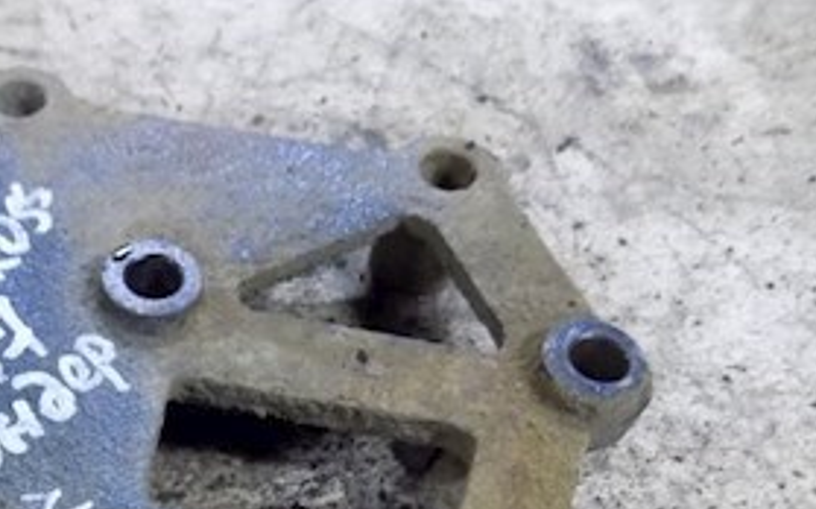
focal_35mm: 56
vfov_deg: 21.5
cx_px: -3
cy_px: 603
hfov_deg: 33.2
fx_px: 1245
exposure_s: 1/13
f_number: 3.1
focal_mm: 4
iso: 400
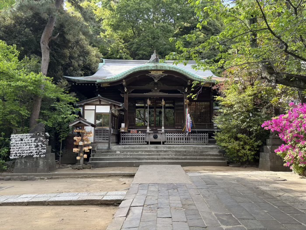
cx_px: 153
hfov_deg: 67.3
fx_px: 230
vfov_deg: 53.1
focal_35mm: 26
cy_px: 115
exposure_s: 1/278
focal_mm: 5.96
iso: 50
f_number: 1.6
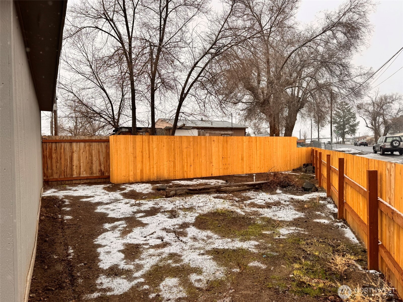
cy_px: 151
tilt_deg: -2.2
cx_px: 202
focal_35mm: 24
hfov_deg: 71.6
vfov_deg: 56.8
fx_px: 279
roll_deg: +1.5
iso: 80
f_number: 1.78
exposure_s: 1/376
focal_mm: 6.76
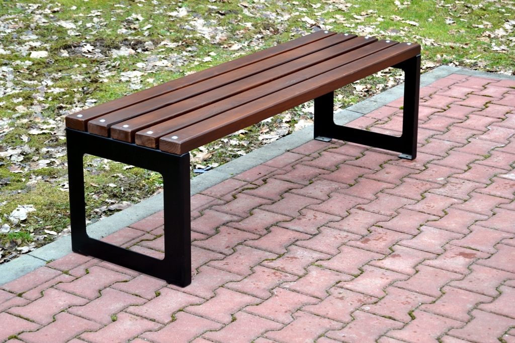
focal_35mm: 82
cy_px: 172
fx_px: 1180
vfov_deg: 16.6
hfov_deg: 24.6
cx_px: 258
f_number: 5.6
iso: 160
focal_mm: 55
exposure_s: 1/125
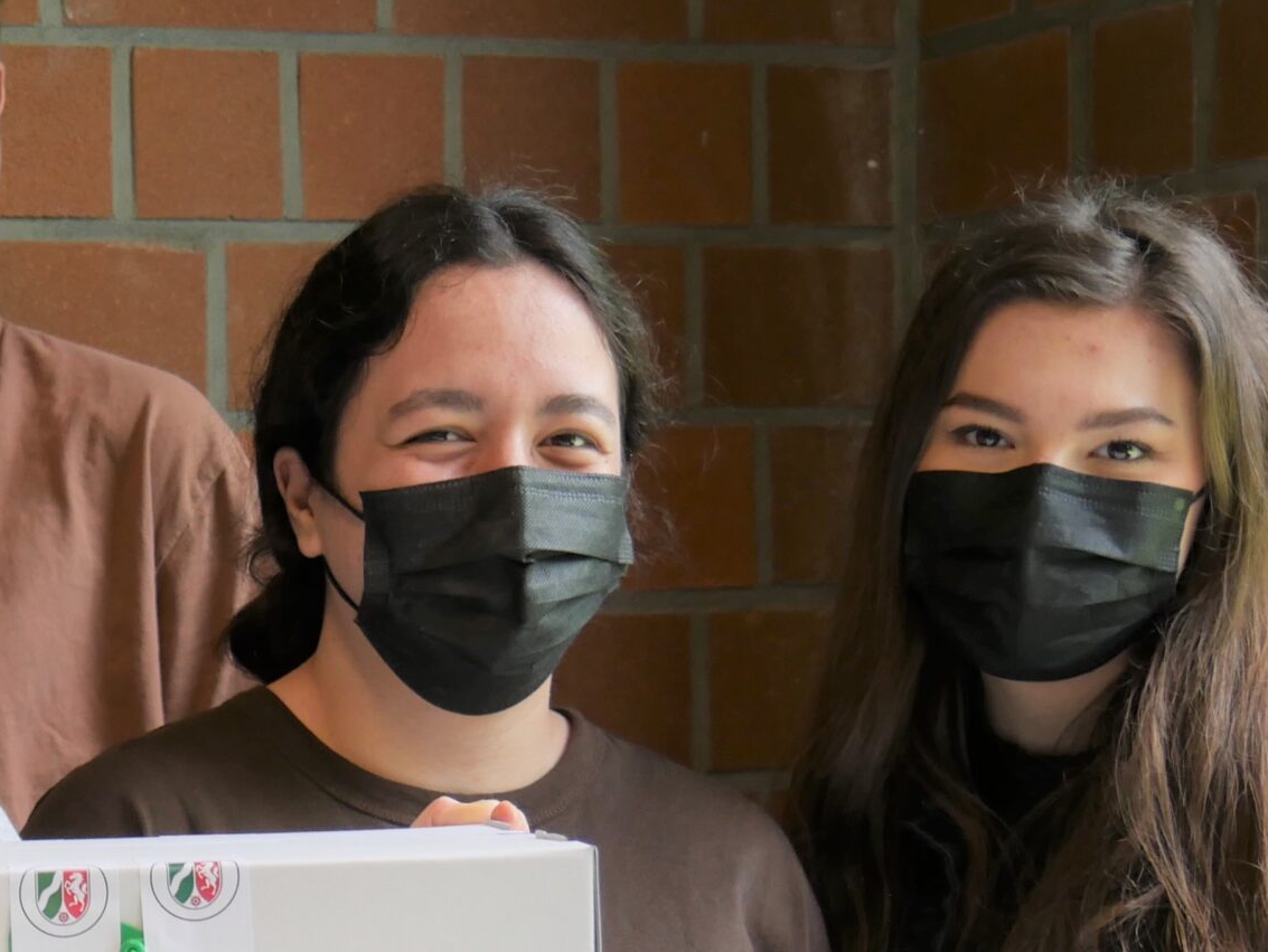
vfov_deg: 12.0
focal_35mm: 122
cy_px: 1042
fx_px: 4471
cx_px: -219
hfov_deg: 15.6
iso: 320
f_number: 4.1
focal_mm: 24
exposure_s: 1/60
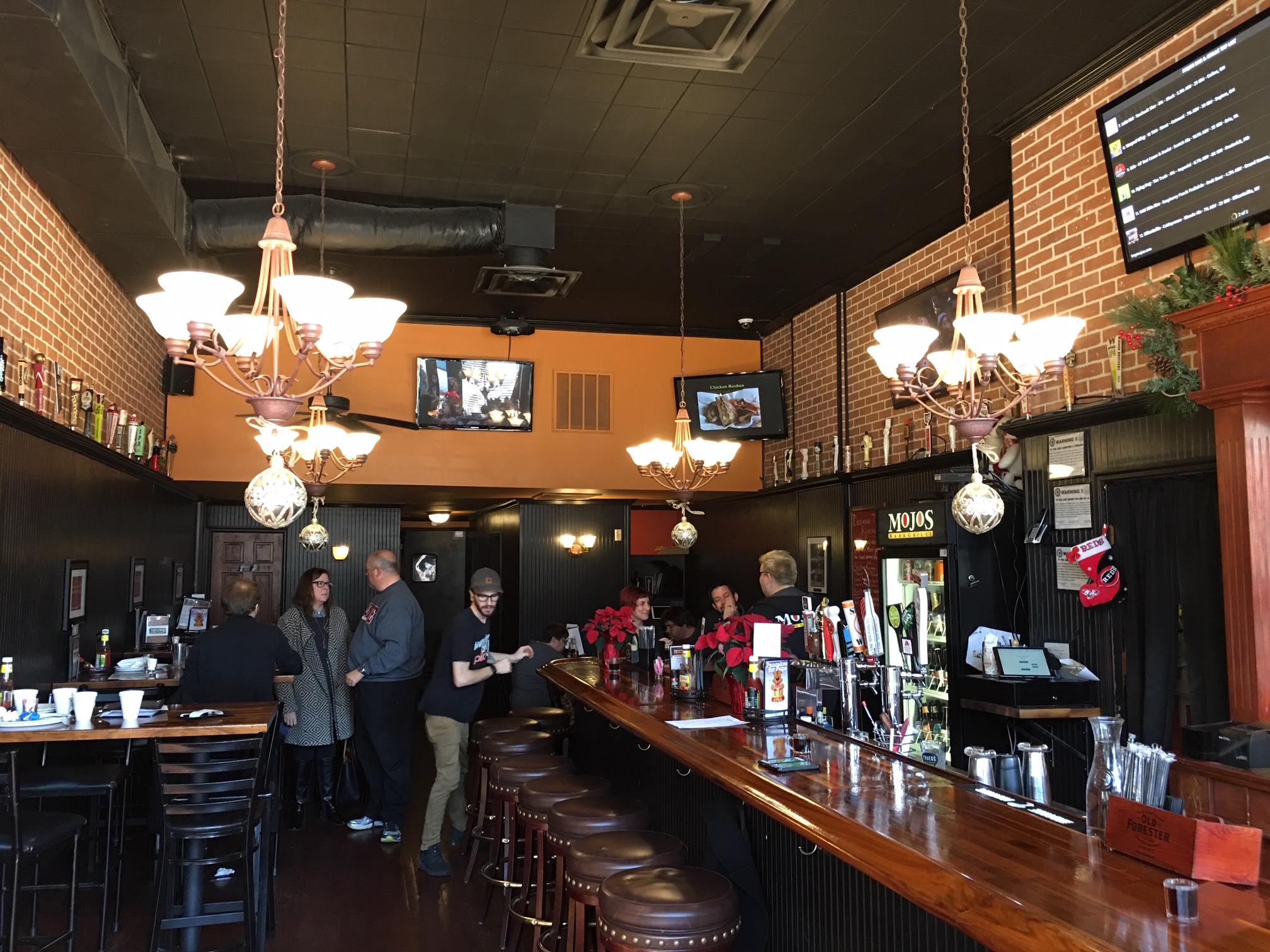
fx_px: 1064
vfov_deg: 48.2
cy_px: 476
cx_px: 635
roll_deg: +0.0
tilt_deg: +4.7
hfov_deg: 61.7
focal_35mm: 29
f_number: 2.2
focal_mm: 4.15
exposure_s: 1/15
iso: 80
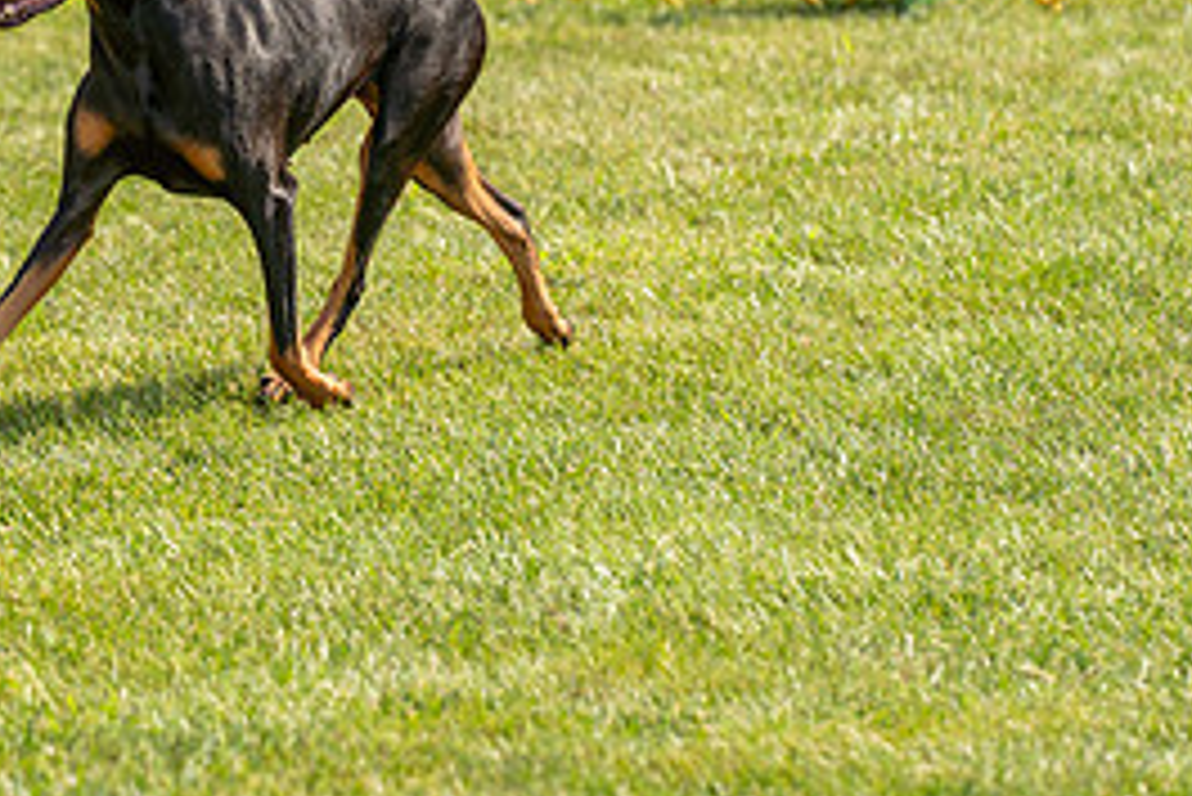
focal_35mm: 328
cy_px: -25
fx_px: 10866
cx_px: 180
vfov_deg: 4.2
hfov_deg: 6.3
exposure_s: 1/1600
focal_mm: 150
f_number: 3.5
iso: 200
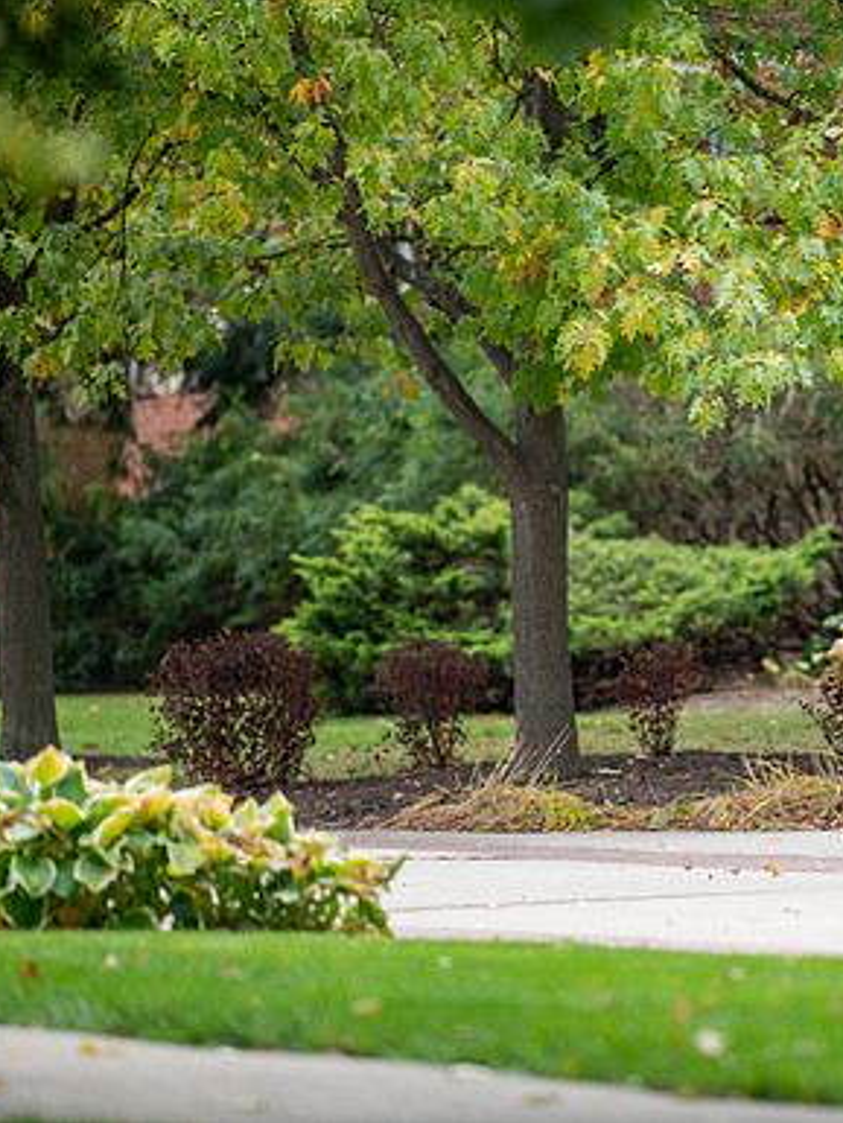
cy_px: 562
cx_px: 808
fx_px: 14117
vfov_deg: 4.6
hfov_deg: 3.4
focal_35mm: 435
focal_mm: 300
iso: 320
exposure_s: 1/500
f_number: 3.2
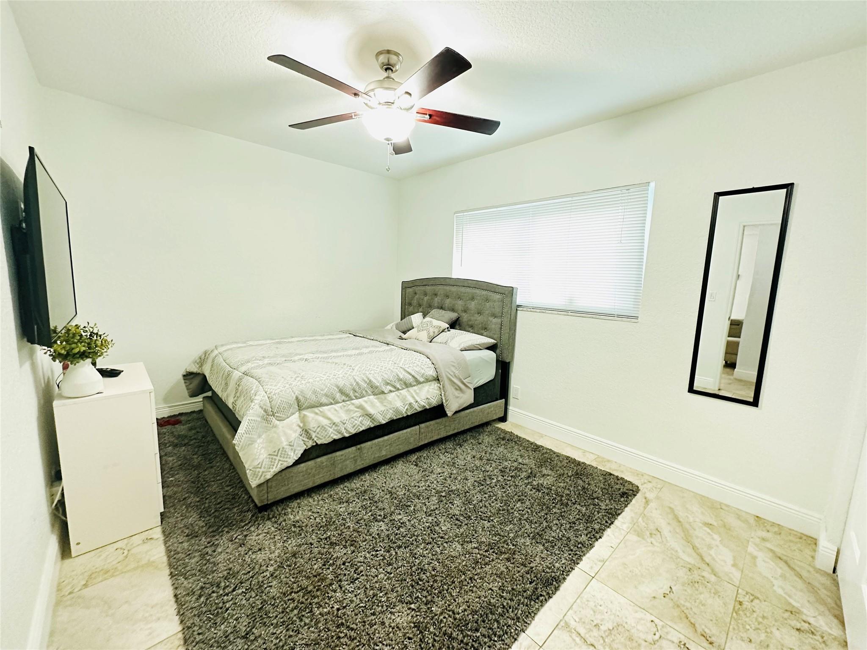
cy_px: 325
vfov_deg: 85.7
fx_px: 351
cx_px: 434
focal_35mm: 14
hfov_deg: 102.1
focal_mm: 2.22
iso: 640
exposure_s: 1/60
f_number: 2.2
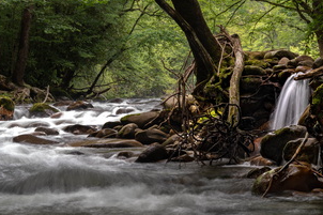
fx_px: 1130
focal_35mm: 126
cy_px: 72
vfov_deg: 10.9
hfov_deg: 16.3
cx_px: 132
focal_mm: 68
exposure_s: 1/2
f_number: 11
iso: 50
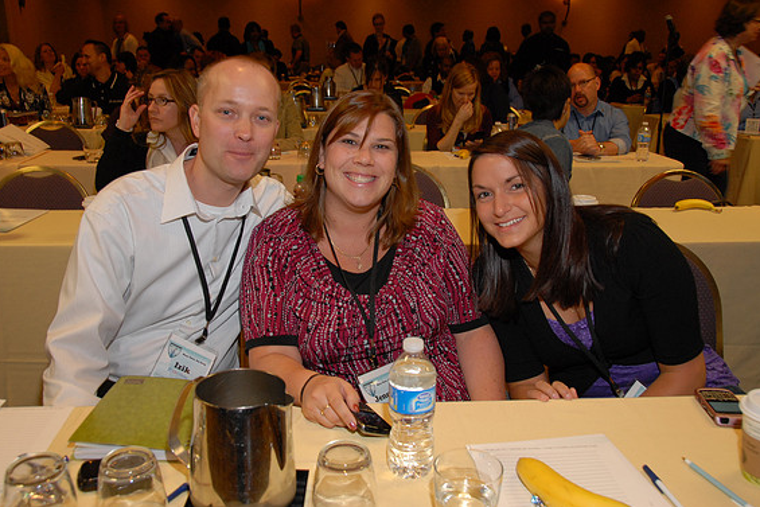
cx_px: 382
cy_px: 249
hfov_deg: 51.9
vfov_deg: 36.0
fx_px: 781
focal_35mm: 37
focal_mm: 24
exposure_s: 1/30
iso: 400
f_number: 5.6
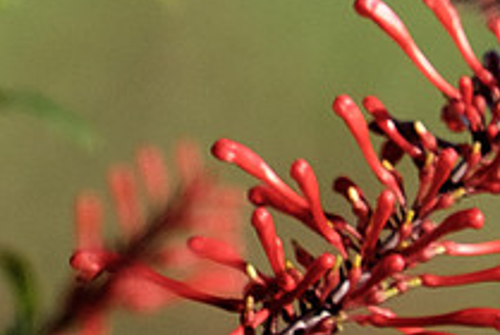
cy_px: -260
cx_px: 134
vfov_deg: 0.7
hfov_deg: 1.0
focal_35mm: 2098
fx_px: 29180
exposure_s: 1/1600
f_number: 4.8
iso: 200
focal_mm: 200
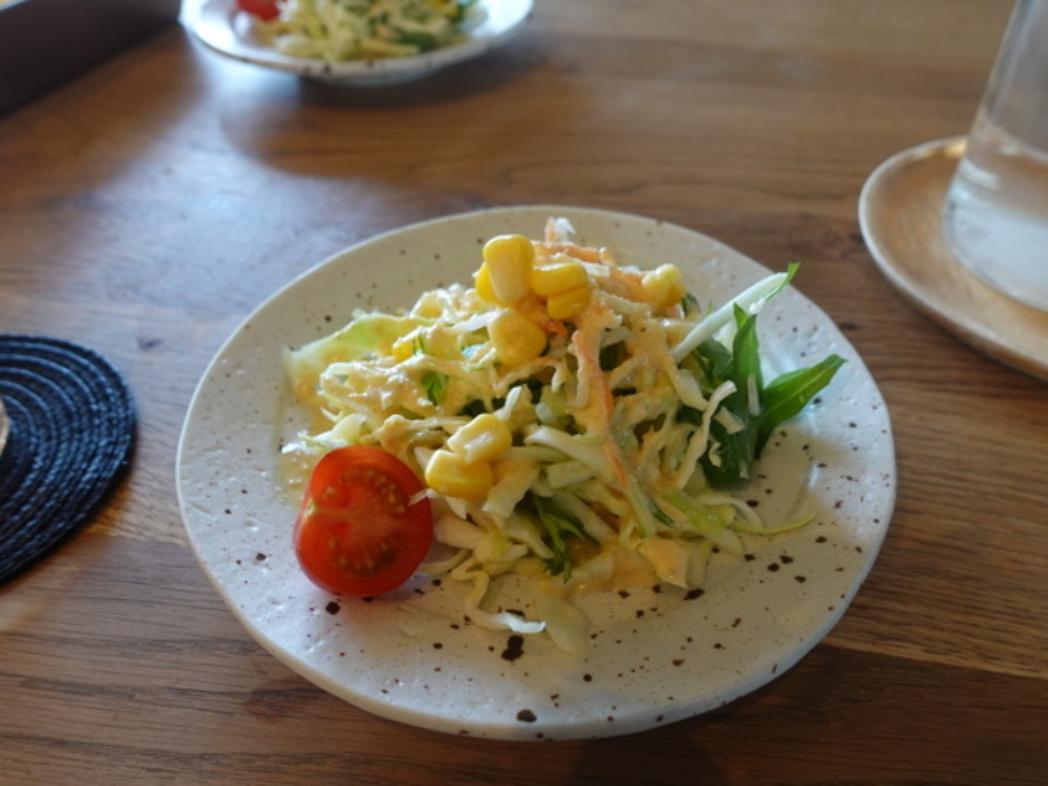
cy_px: 395
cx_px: 525
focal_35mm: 27
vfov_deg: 51.4
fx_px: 818
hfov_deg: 65.3
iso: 200
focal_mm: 9.4
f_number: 3.5
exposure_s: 1/30
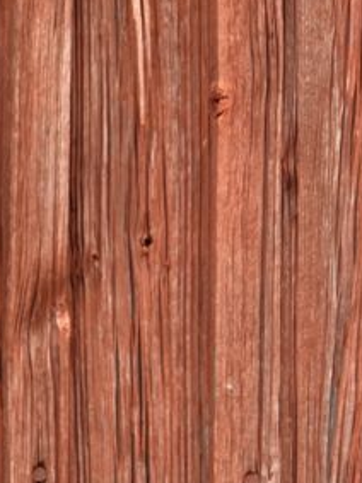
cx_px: -242
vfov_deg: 17.7
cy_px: 811
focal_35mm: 94
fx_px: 1312
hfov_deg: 14.3
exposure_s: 1/611
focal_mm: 5.7
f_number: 1.5
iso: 50
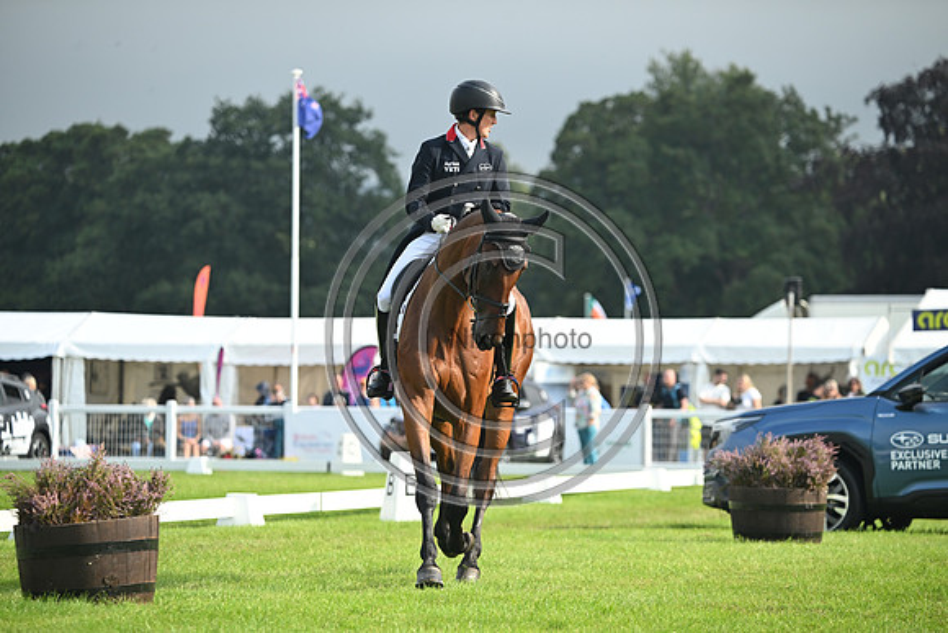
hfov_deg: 9.8
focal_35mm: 210
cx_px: 474
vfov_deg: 6.5
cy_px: 316
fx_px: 5531
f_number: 5
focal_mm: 210
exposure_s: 1/1250
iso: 560
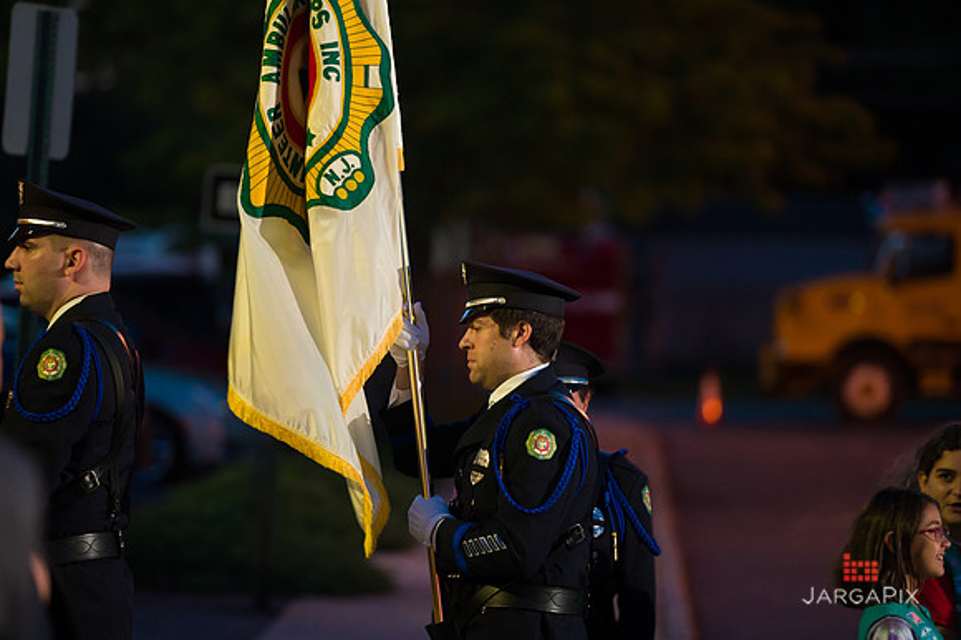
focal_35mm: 200
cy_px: 320
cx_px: 480
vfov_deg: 6.9
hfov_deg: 10.3
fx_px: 5336
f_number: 3.2
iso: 3200
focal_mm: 200
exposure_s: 1/100
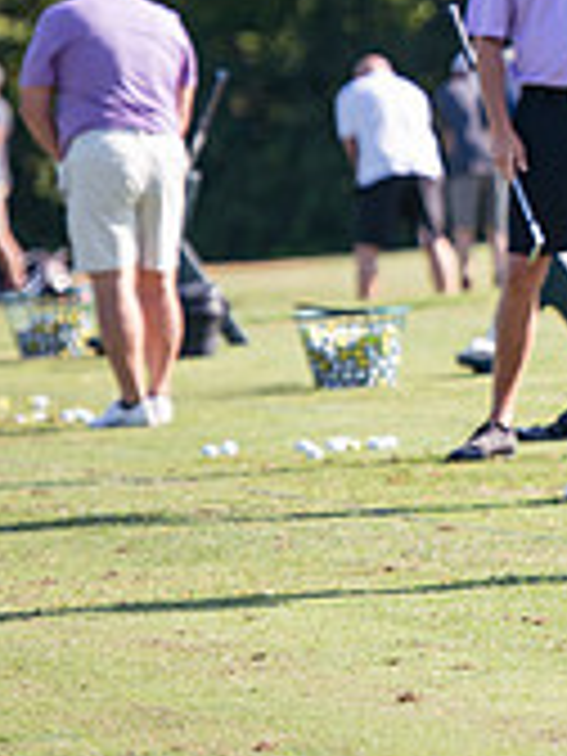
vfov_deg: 3.6
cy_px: 43
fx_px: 11946
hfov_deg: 2.7
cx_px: 963
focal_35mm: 547
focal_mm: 165
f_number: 3.2
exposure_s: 1/500
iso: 100
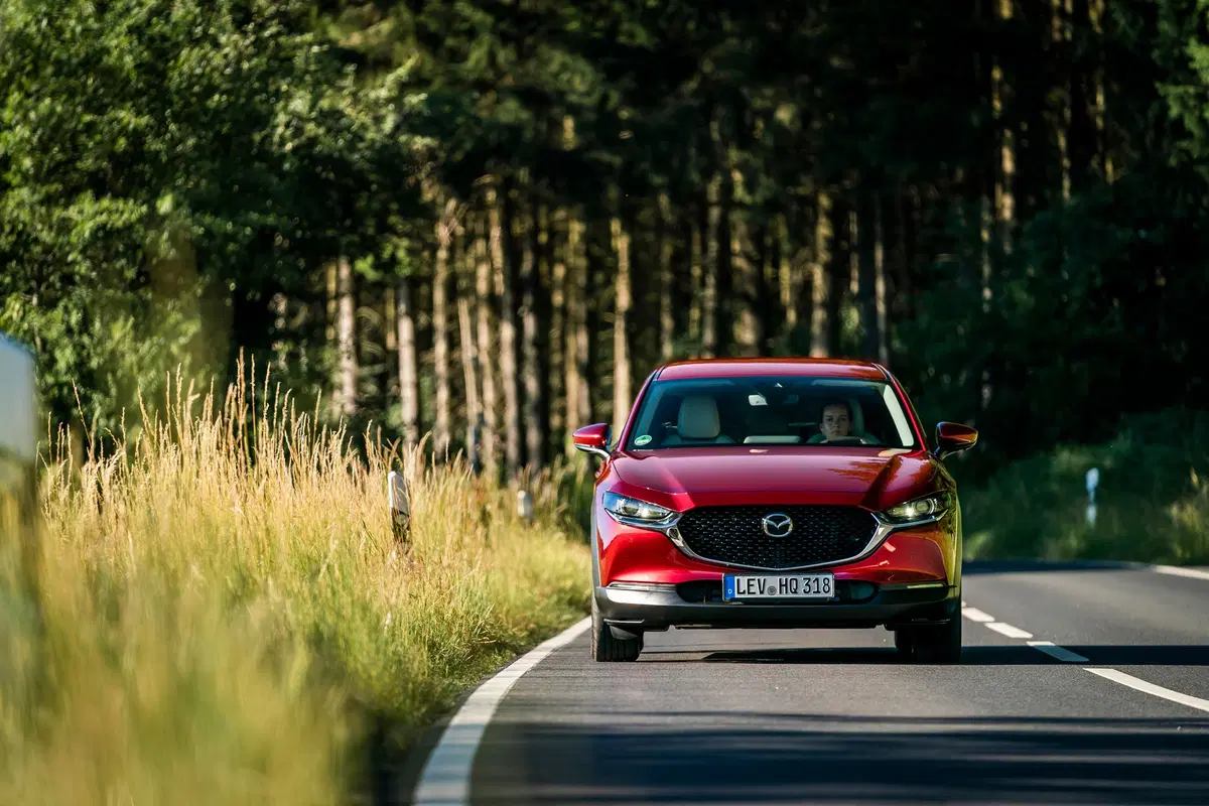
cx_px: 604
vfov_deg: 6.9
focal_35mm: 200
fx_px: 6716
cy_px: 403
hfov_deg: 10.3
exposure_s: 1/1600
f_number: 2.8
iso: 400
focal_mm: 200
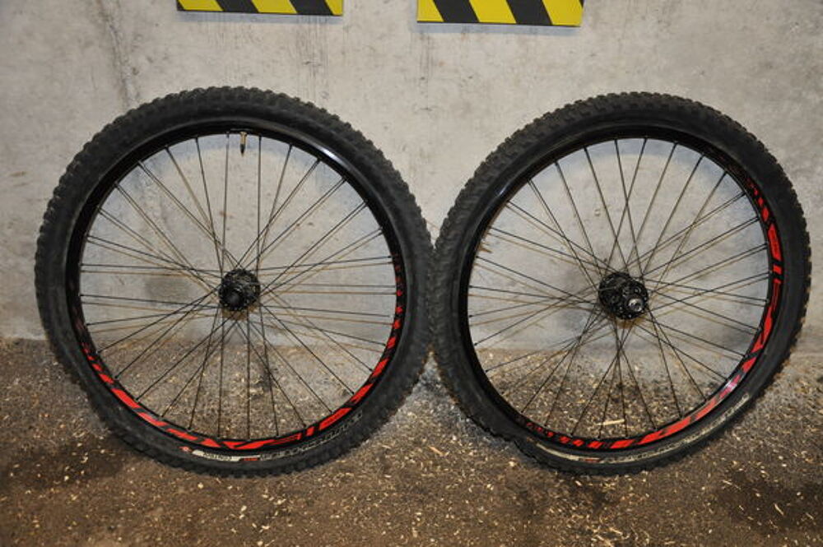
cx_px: 412
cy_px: 274
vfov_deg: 34.2
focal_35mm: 39
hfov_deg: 49.6
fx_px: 891
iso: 800
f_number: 4
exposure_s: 1/60
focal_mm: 26
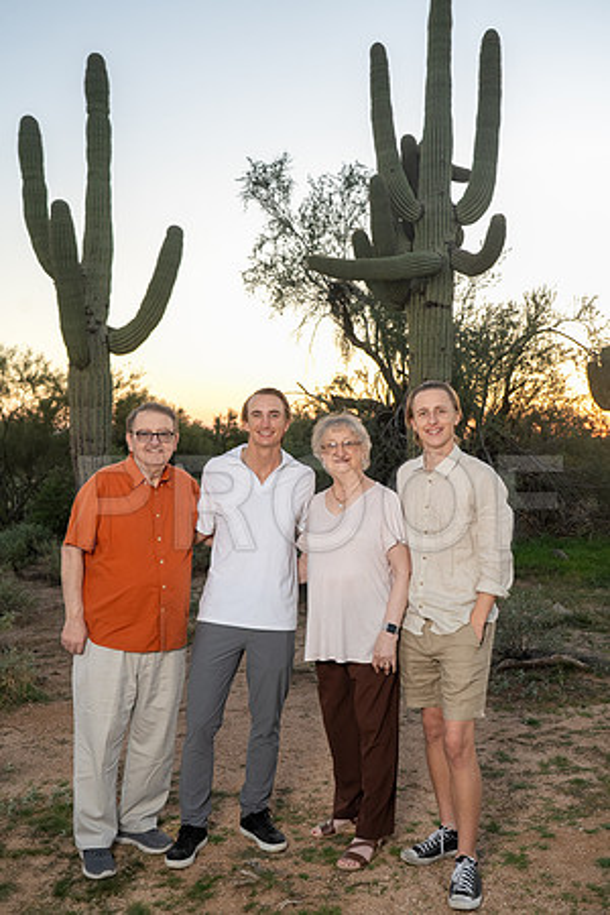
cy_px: 458
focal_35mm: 36
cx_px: 305
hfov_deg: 36.9
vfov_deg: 53.1
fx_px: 915
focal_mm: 36
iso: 500
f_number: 5
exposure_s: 1/125
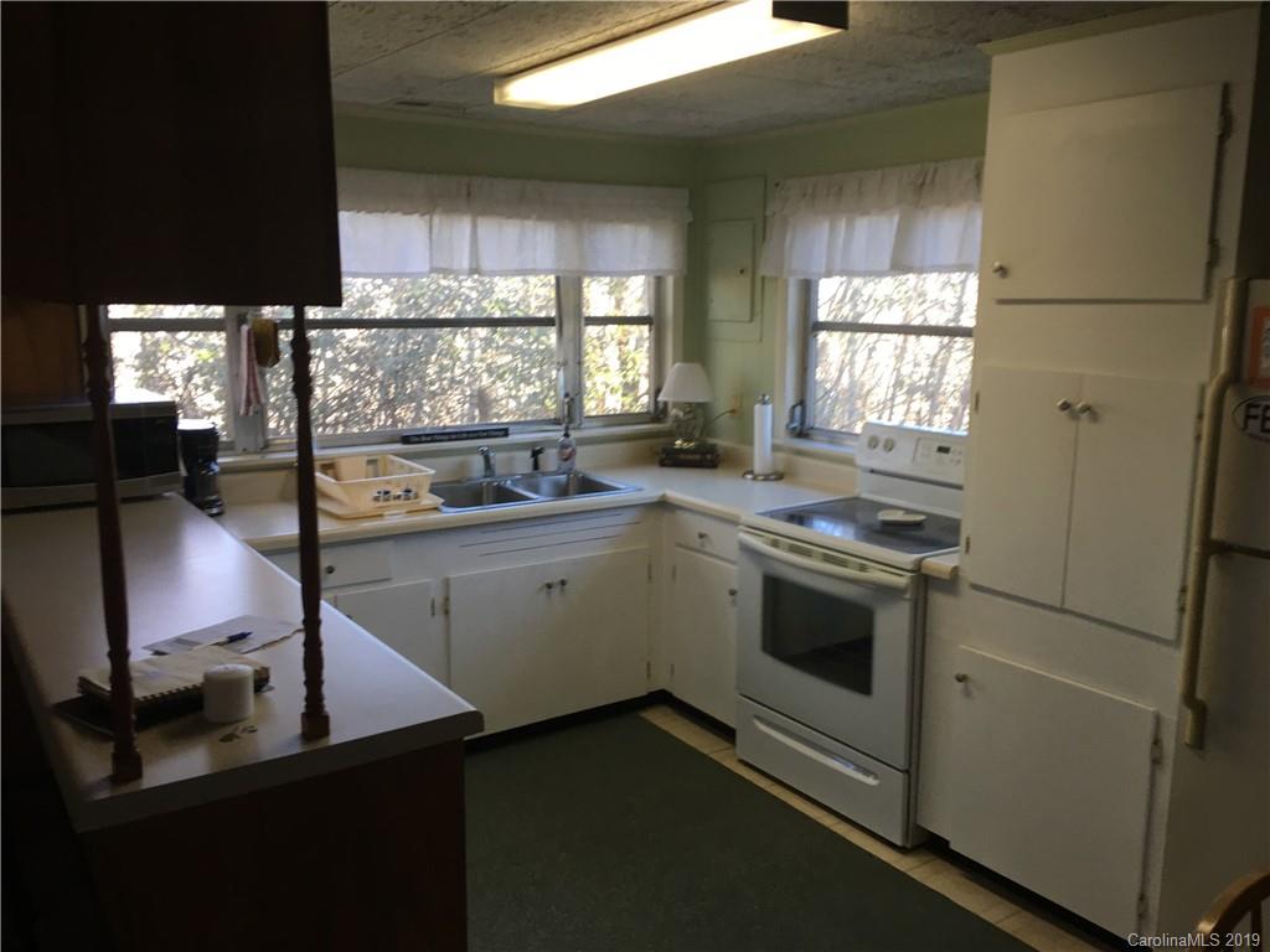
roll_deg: -0.4
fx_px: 1064
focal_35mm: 29
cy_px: 476
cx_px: 635
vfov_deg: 48.2
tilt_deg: -8.3
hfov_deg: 61.7
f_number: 2.2
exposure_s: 1/15
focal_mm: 4.15
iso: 25
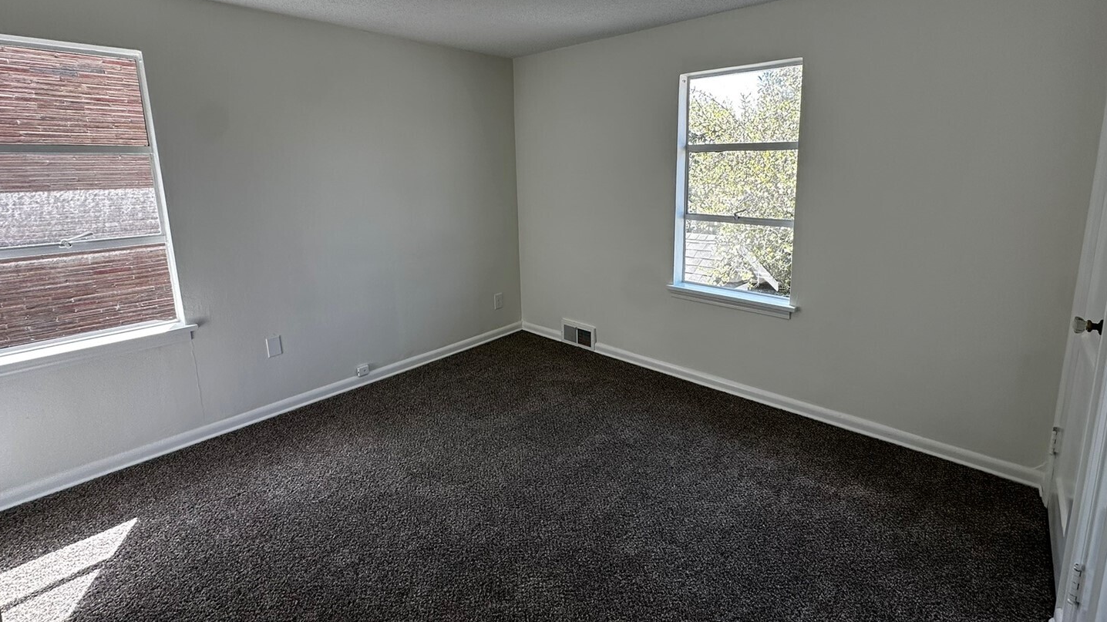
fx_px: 499
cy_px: 249
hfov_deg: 95.8
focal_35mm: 17
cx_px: 590
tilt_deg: -9.3
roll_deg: +0.7
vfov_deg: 63.3
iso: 40
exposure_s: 1/214
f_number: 2.2
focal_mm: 2.22
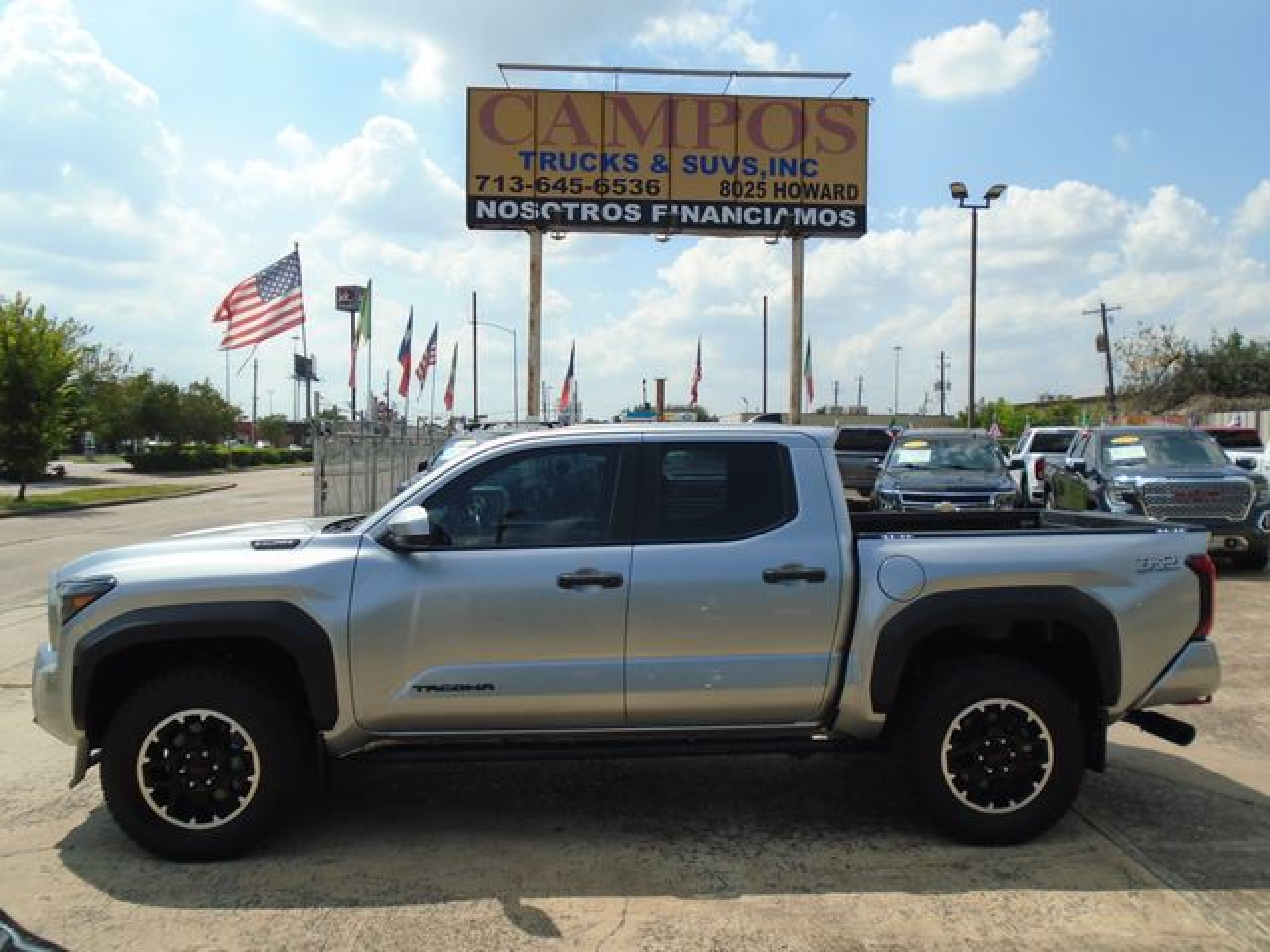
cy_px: 476
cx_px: 635
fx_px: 954
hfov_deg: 67.3
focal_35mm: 26
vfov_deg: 53.1
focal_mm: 4.6
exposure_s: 1/250
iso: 100
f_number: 8
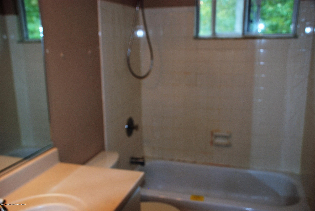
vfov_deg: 37.0
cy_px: 106
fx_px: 315
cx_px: 158
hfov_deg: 53.1
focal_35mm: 36
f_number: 4
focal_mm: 24
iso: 200
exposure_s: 1/60
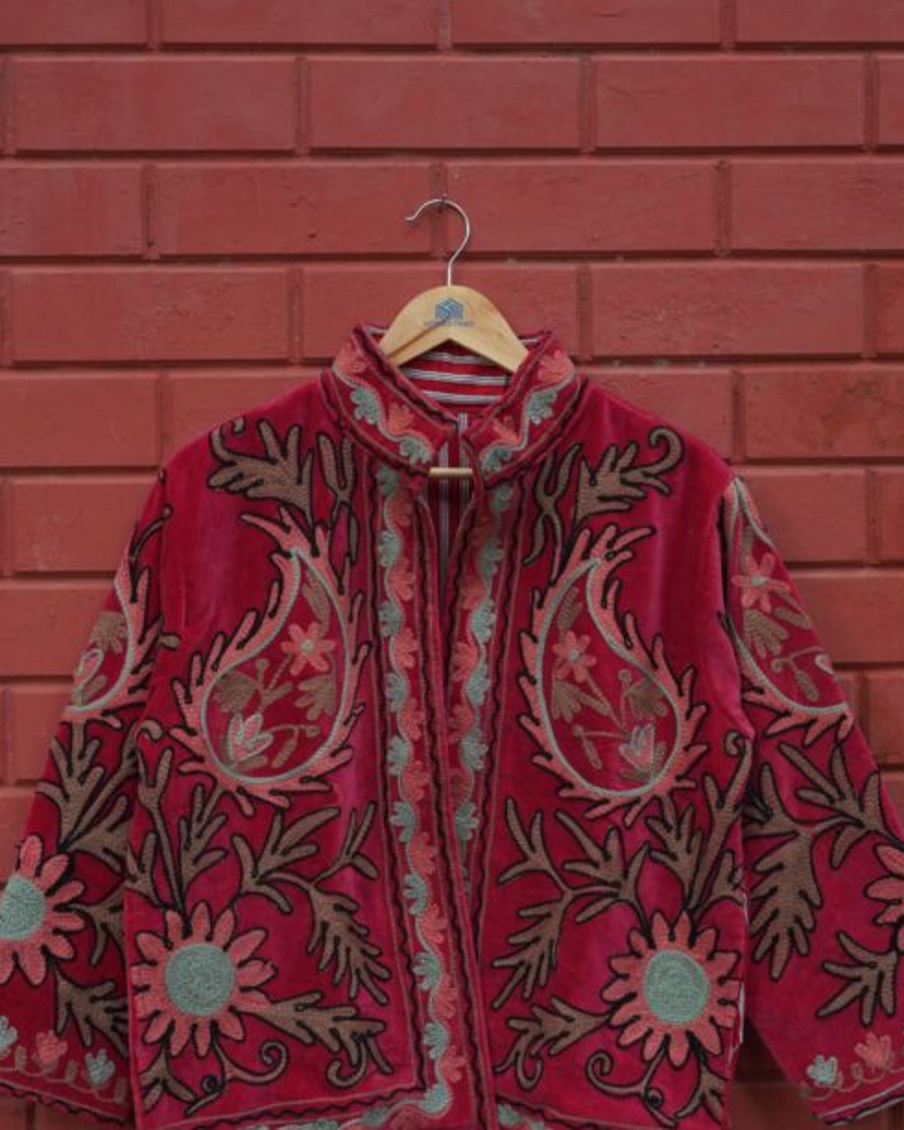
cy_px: 665
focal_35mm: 69
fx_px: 2306
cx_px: 478
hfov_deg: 22.2
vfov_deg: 27.5
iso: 800
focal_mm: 50
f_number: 8
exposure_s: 1/125
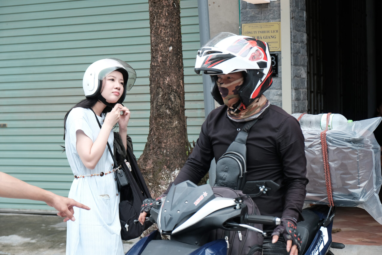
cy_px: 128
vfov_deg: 18.7
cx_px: 191
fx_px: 775
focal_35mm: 73
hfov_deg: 27.7
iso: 200
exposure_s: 1/220
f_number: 4.5
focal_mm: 48.4
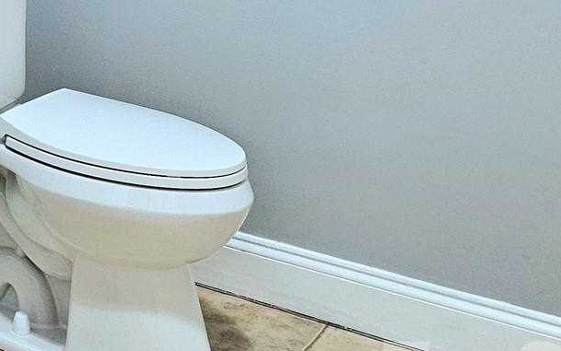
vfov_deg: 14.7
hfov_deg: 21.4
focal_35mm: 82
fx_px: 1254
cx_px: -266
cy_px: -185
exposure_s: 1/120
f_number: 1.7
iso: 250
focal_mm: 6.3
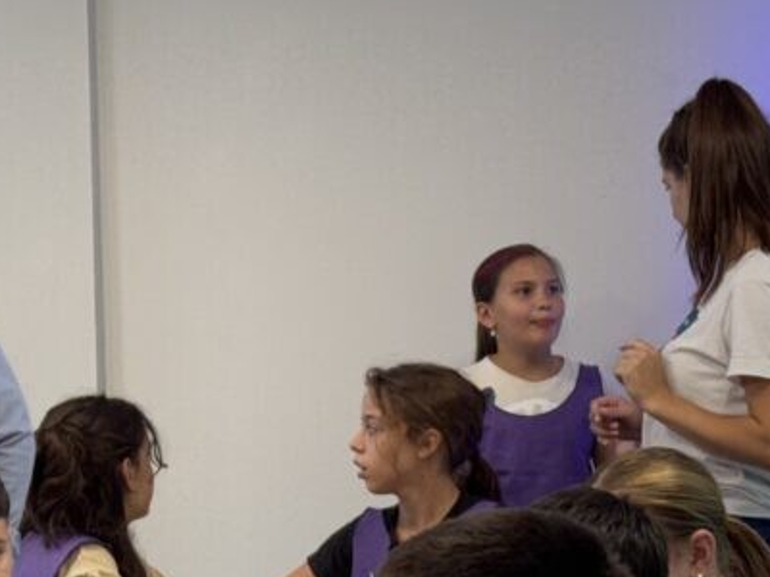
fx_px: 2736
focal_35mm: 123
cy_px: 475
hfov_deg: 15.9
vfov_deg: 12.0
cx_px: 129
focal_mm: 6.76
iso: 64
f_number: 1.78
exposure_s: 1/50
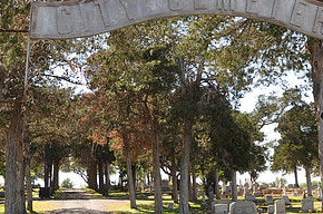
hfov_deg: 36.6
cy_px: 74
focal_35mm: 54
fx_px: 483
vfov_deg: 24.8
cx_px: 211
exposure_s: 1/160
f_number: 6.3
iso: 200
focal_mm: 18
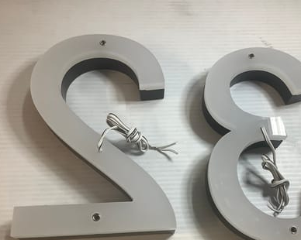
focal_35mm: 39
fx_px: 347
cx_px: 189
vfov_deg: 38.1
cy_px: 144
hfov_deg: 46.4
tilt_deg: -67.3
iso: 64
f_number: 2.4
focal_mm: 3.3
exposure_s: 1/50
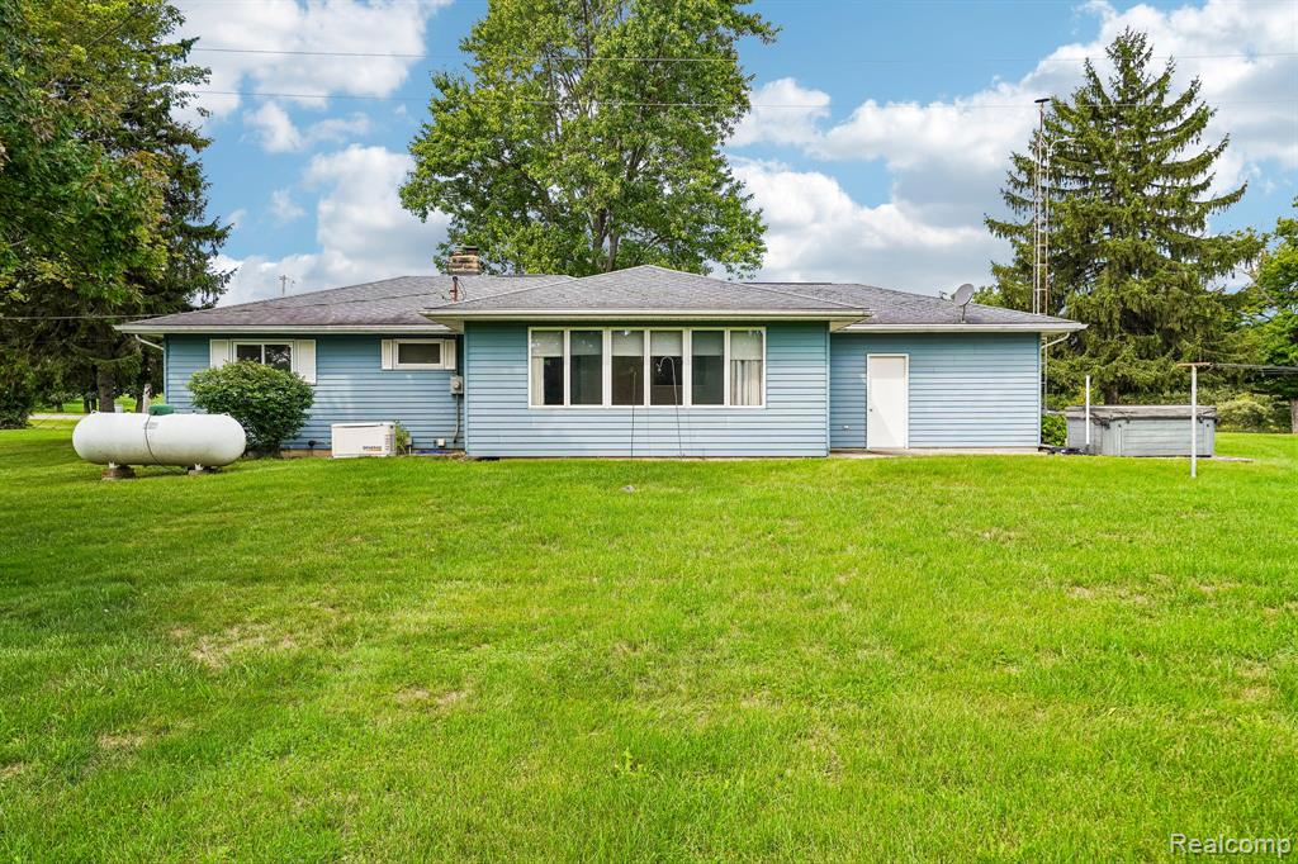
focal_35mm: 30
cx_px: 649
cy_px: 432
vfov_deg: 43.6
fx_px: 1081
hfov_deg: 61.9
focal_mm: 30
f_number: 8
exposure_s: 1/320
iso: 250
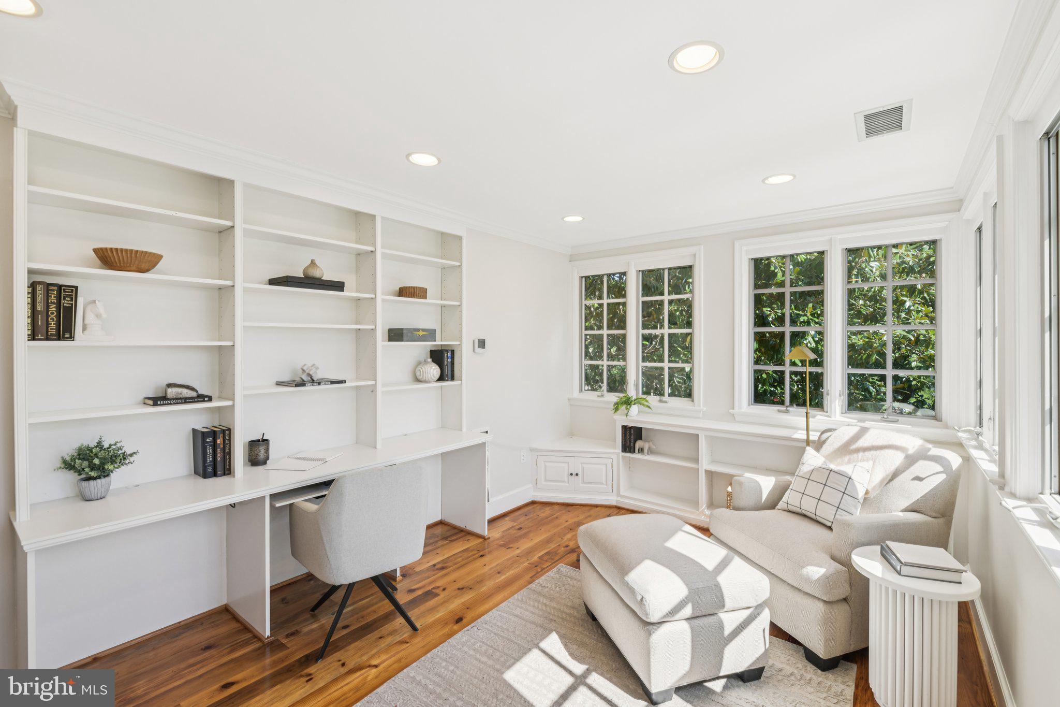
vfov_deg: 73.7
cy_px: 354
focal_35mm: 16
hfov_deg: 96.7
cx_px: 530
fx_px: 471
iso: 100
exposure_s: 1/80
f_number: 8
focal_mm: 16
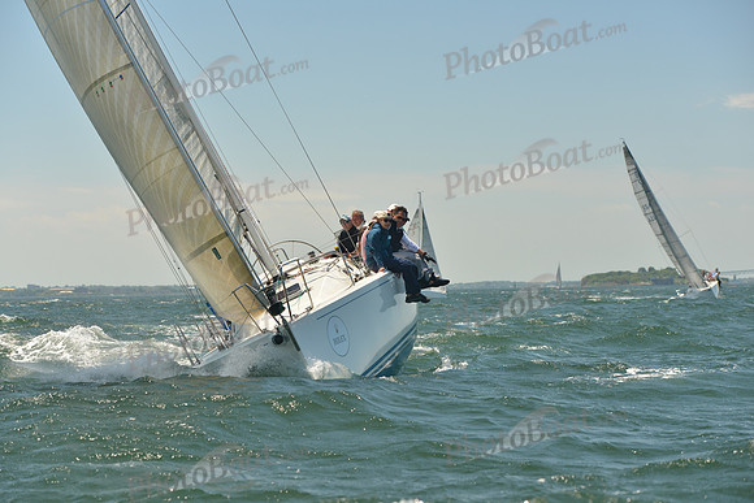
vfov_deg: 13.7
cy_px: 252
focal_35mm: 100
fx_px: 2095
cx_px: 377
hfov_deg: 20.4
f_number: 5.6
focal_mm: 100
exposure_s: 1/800
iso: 400
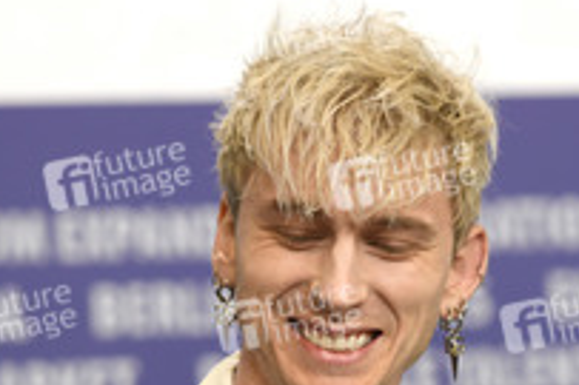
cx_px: 327
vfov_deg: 3.7
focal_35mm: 366
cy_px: 391
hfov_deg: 5.6
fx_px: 5882
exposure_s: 1/200
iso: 1000
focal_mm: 165
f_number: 3.5
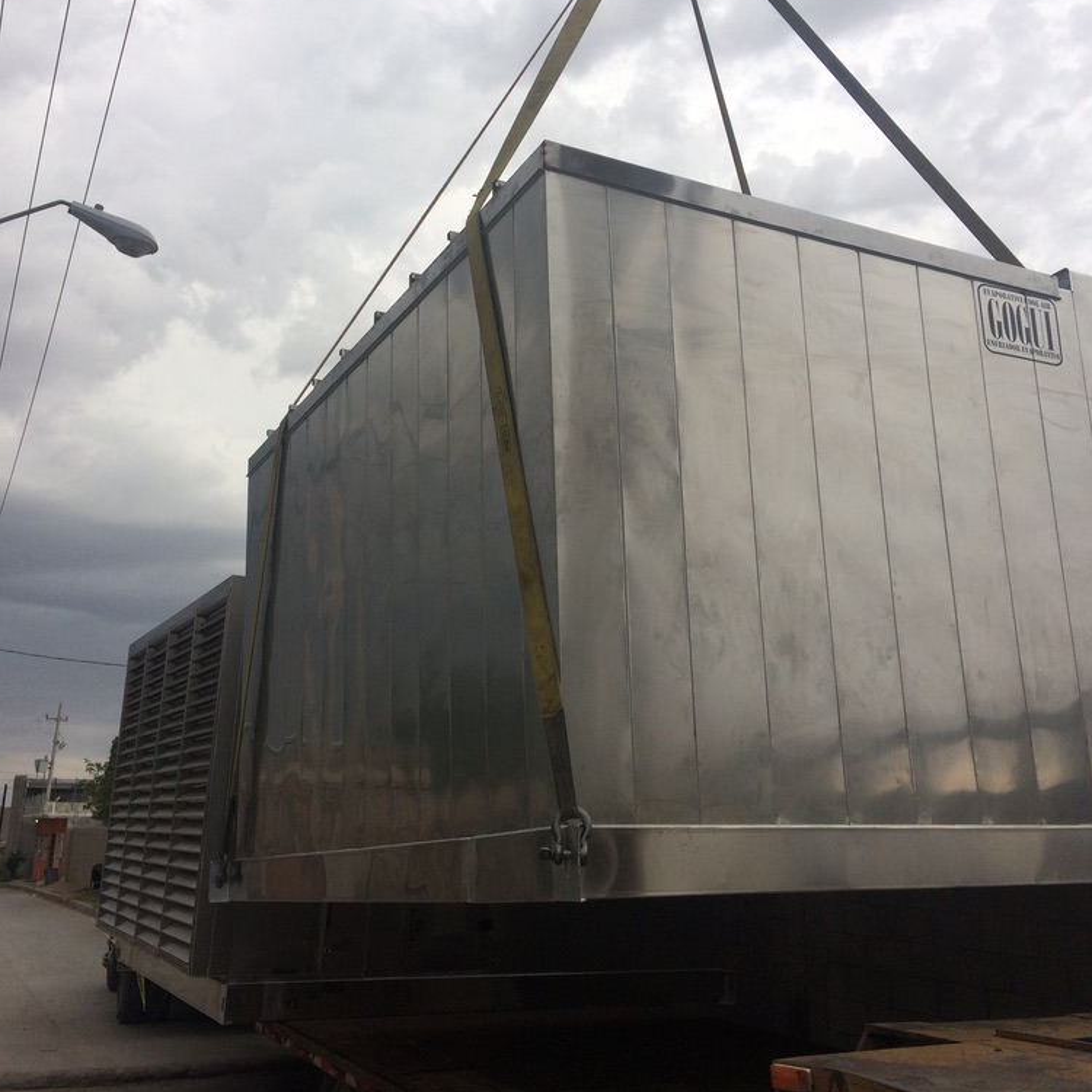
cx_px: 559
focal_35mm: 35
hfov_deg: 47.2
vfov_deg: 47.2
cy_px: 537
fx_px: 1249
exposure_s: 1/805
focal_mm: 4.15
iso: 32
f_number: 2.2
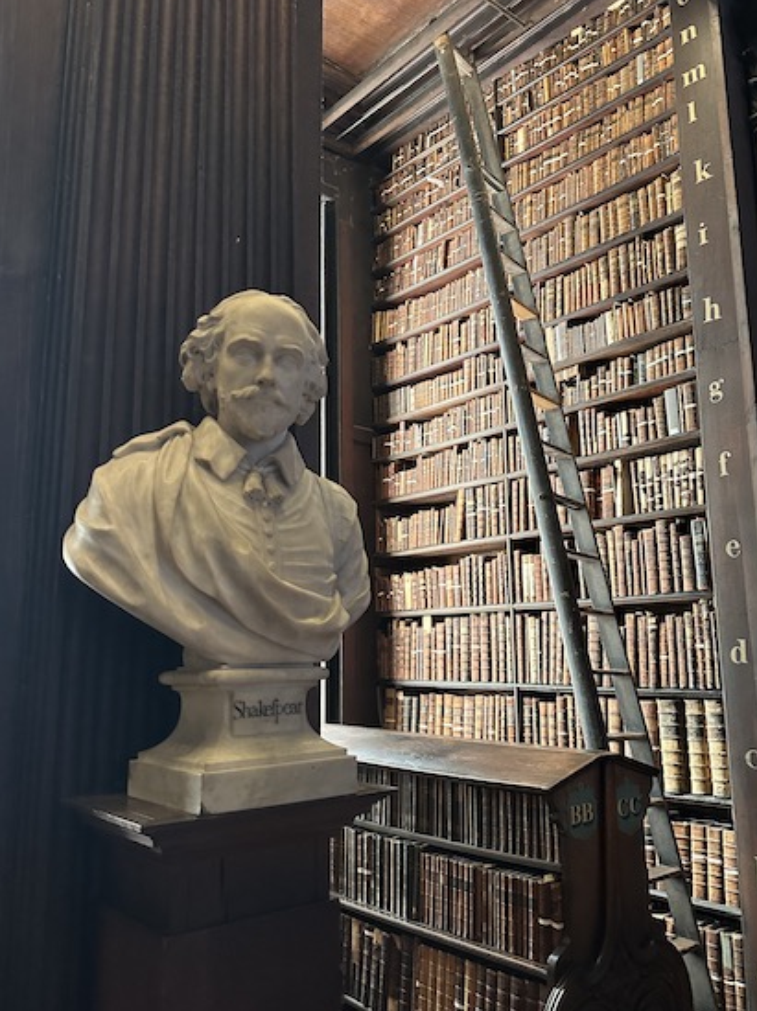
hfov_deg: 49.6
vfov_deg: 63.5
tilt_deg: +12.8
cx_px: 413
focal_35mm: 28
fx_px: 817
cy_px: 514
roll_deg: +0.5
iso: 800
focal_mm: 6.86
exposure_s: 1/50
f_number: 1.78
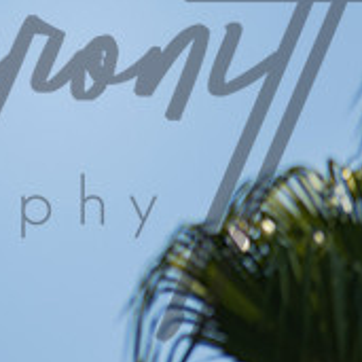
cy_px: 48
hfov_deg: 1.4
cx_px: 64
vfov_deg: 1.4
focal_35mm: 1297
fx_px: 15345
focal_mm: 300
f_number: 6.3
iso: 100
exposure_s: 1/320
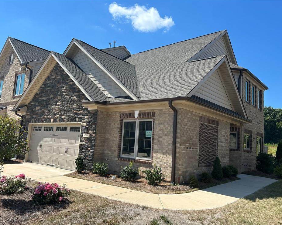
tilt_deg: +6.8
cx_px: 143
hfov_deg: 62.2
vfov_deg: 51.5
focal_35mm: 28
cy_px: 115
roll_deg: -3.1
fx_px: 234
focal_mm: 5.7
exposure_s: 1/3257
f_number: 1.5
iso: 50
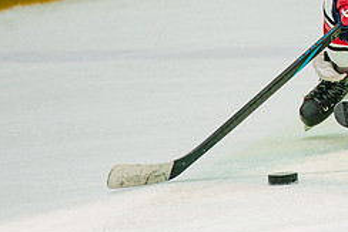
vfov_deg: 1.3
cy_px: -32
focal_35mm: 1022
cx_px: 498
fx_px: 9885
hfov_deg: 2.0
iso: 1600
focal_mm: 300
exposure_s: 1/2000
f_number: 4
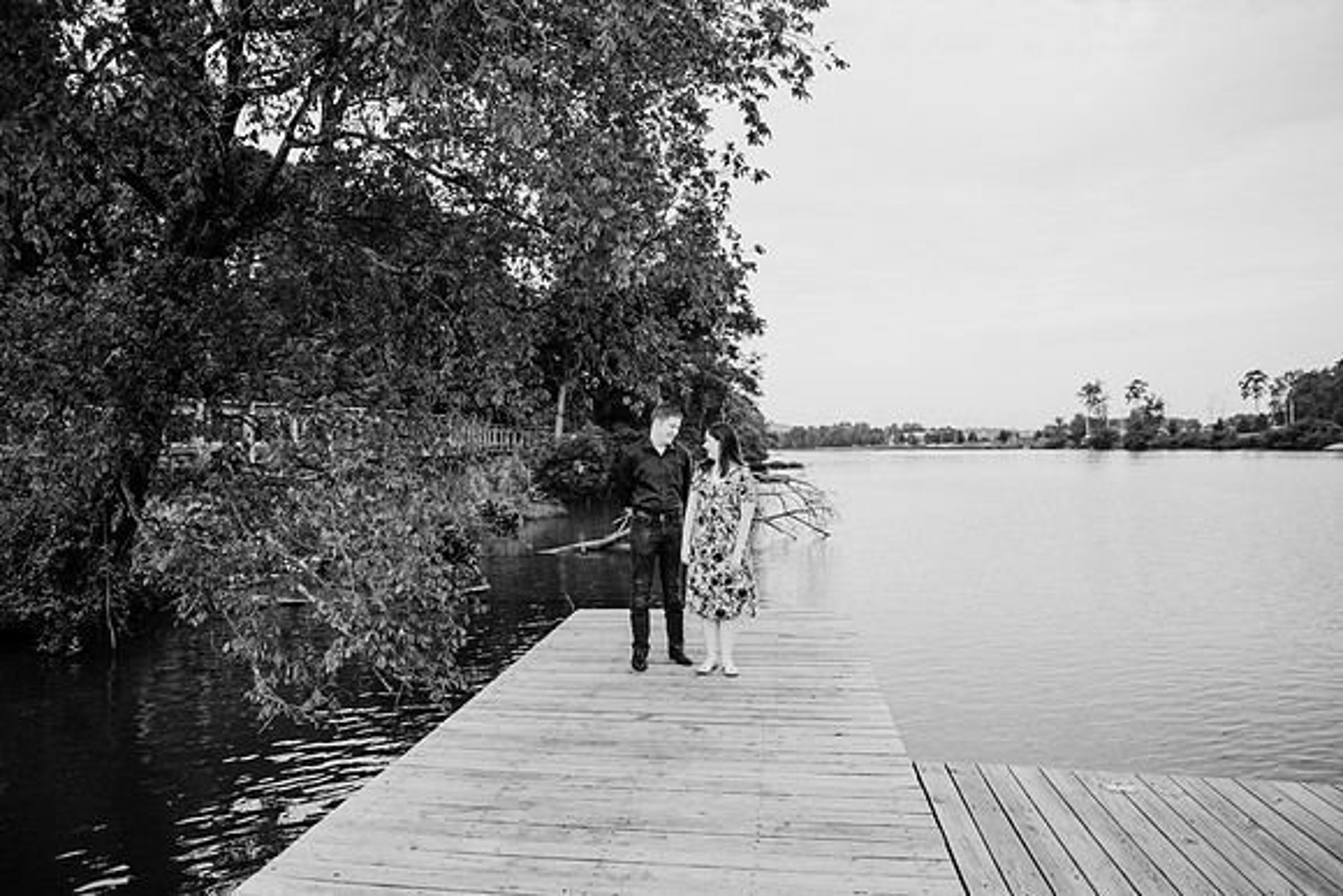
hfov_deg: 73.7
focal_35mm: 24
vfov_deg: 53.2
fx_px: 896
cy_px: 448
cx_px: 672
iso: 200
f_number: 2.8
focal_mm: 24
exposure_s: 1/800
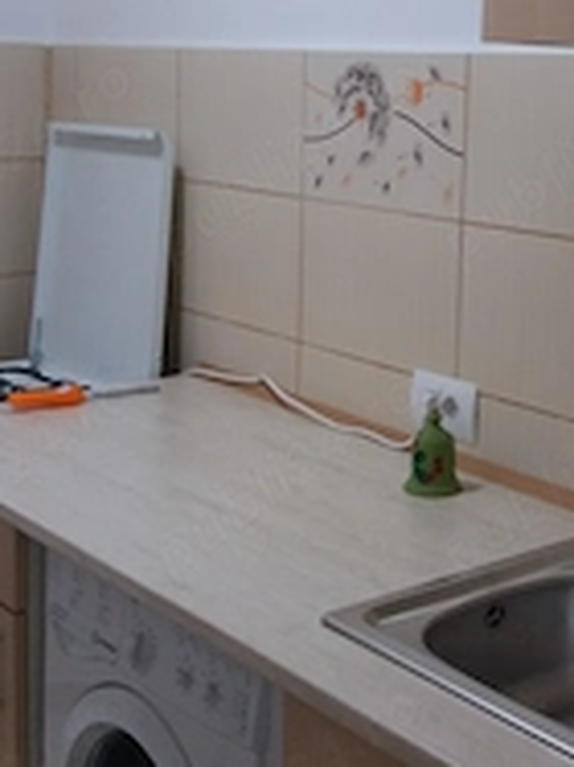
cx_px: 430
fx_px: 1328
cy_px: 230
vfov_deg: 31.8
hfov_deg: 24.1
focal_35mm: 60
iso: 125
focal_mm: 3.7
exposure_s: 1/100
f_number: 1.9
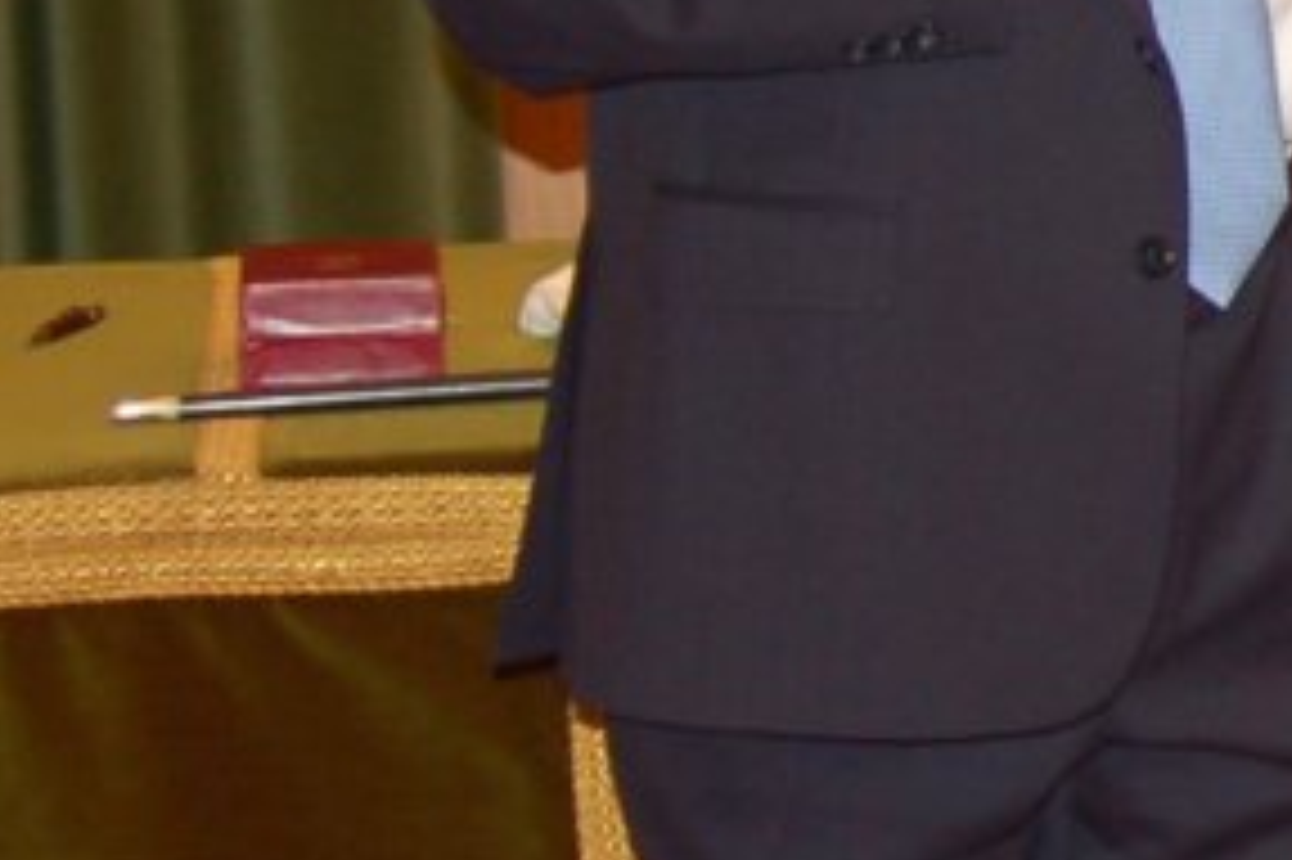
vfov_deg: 6.2
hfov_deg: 8.4
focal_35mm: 220
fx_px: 7891
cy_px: -23
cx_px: 3309
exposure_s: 1/60
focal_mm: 28
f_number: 3.3
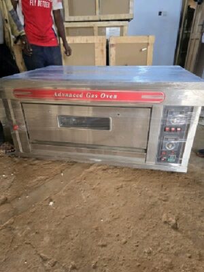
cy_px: 136
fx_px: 181
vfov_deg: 73.9
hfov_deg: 58.9
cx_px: 102
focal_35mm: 23
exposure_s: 1/101
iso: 500
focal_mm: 6.3
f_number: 1.7
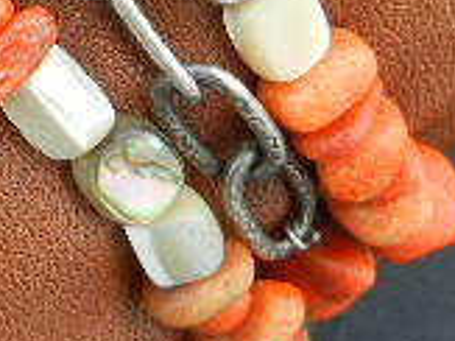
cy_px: -45
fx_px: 2325
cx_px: -47
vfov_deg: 8.3
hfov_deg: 11.0
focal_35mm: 177
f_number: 3.8
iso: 200
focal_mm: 8.1
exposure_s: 1/3.6
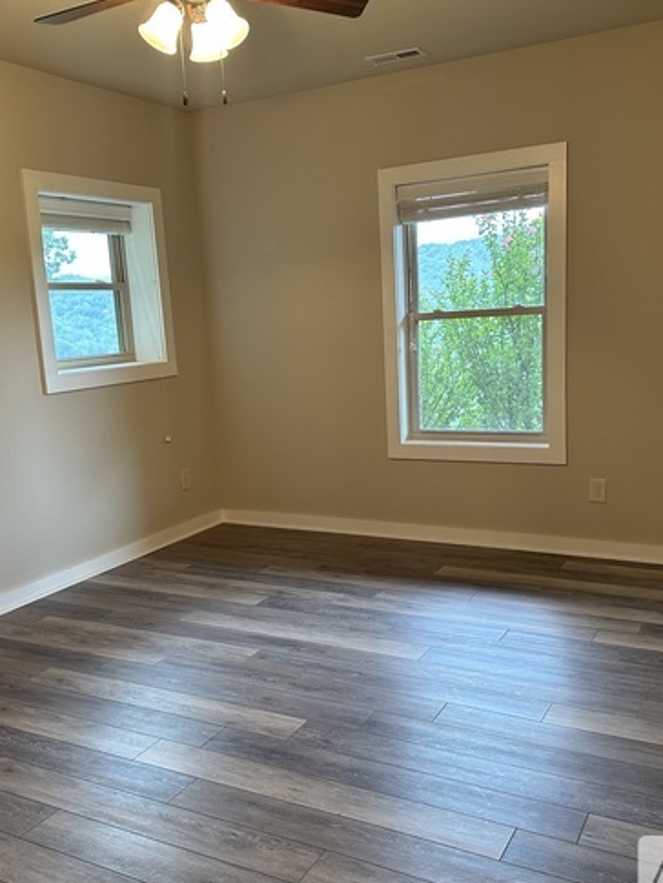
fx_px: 842
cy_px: 453
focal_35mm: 33
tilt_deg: -9.2
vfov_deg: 55.3
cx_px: 325
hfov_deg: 43.0
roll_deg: +2.8
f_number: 1.78
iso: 200
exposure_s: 1/60
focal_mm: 6.86
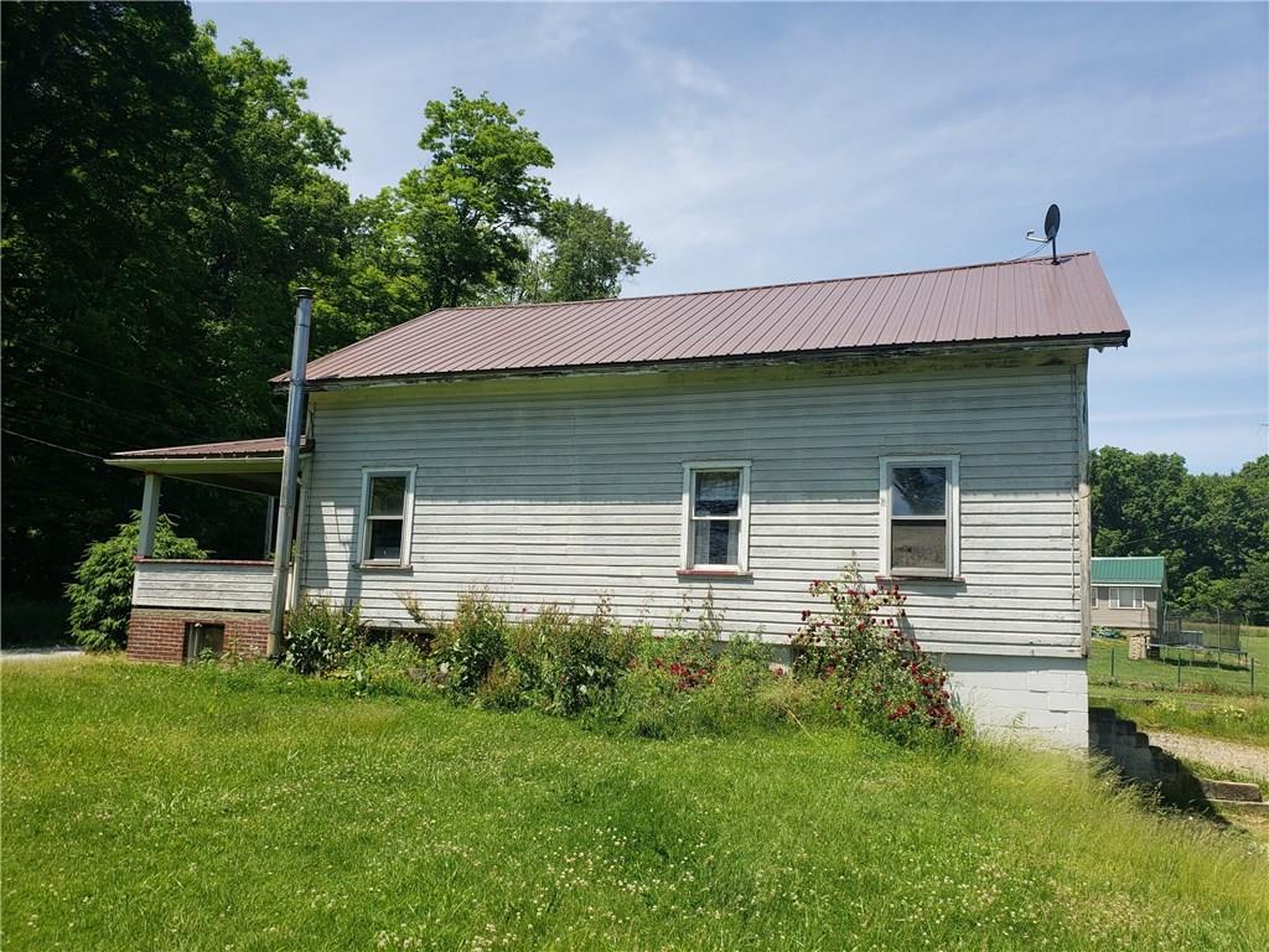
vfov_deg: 53.1
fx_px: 953
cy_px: 476
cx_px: 634
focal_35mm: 26
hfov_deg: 67.3
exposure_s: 1/1132
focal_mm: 4.3
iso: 50
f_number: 2.4
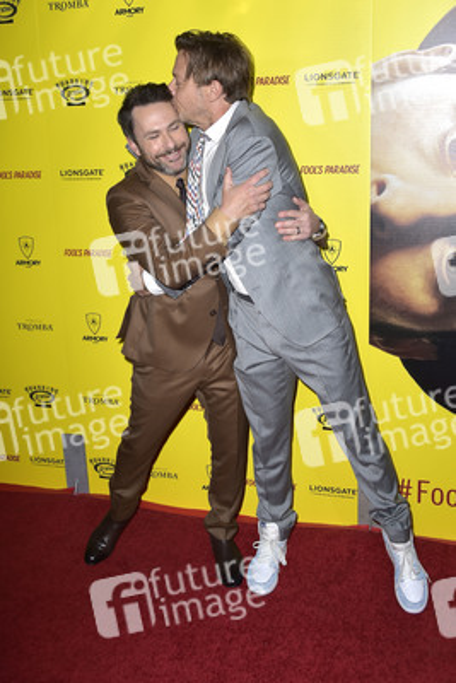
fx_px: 664
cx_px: 228
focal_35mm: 35
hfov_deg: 37.9
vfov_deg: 54.4
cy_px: 342
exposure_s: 1/250
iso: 250
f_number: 6.3
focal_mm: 35
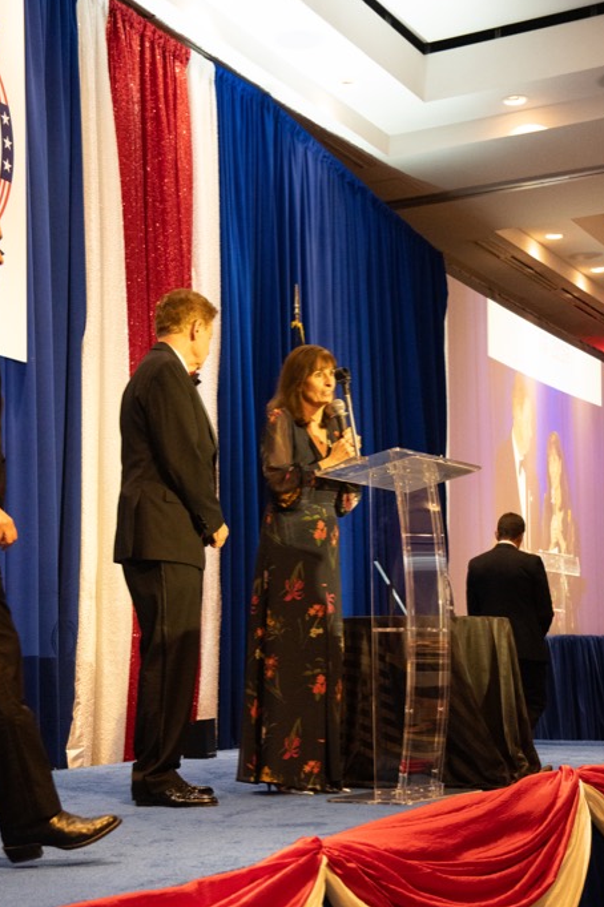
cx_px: 297
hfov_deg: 22.0
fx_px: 1551
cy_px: 525
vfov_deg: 32.5
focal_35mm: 62
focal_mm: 35
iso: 6400
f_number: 3.2
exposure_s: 1/100
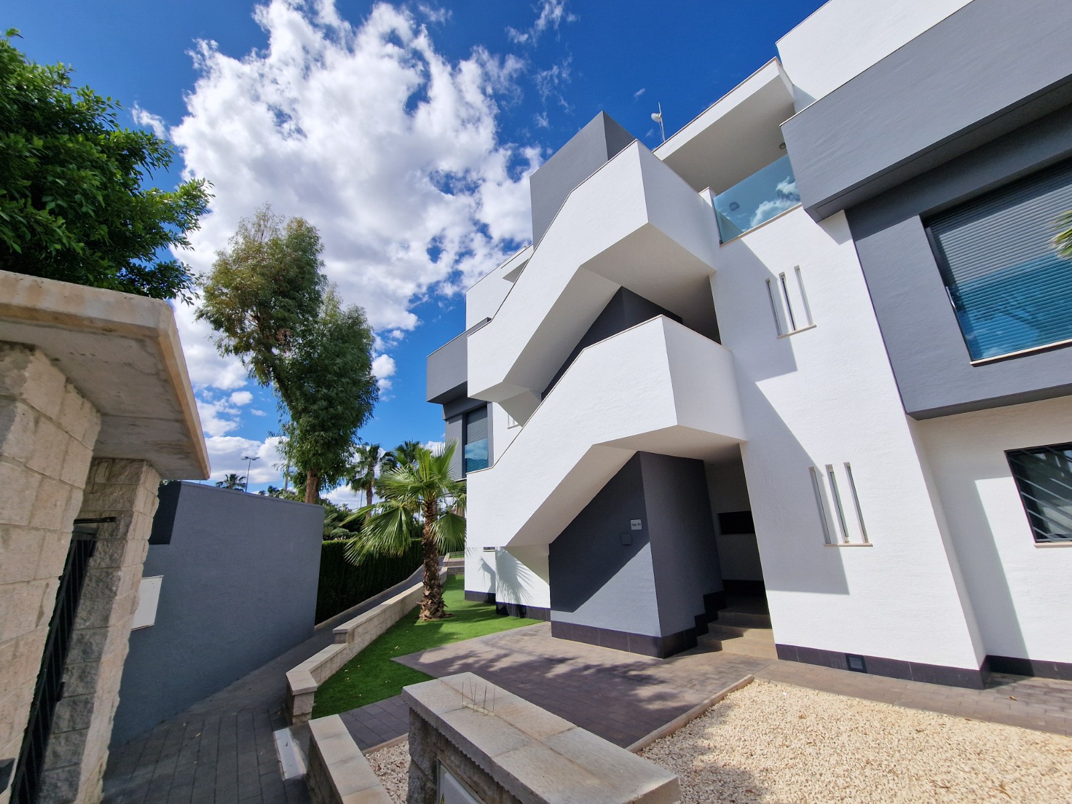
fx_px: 403
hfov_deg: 106.2
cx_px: 536
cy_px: 402
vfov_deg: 89.9
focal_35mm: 13
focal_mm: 2.2
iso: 50
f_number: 2.2
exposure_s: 1/2536
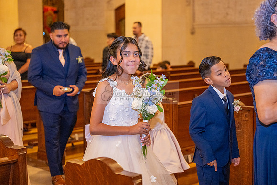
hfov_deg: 28.8
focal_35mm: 70
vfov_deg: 19.5
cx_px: 138
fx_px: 539
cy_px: 92
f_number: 3.5
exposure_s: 1/200
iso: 2000
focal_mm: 70
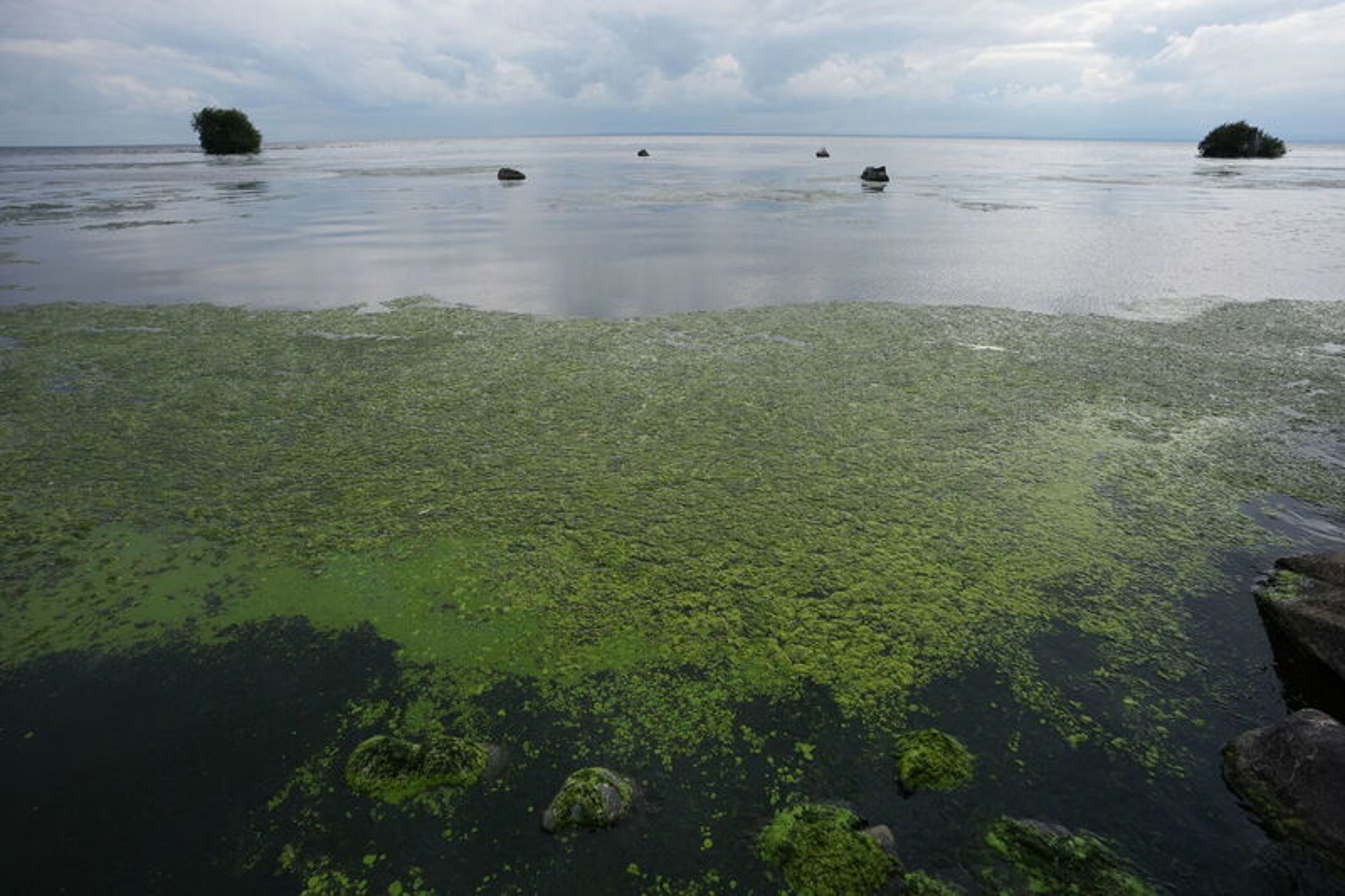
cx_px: 672
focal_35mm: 16
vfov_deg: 73.7
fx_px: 598
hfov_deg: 96.7
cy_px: 448
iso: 640
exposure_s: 1/2000
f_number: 5
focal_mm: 16
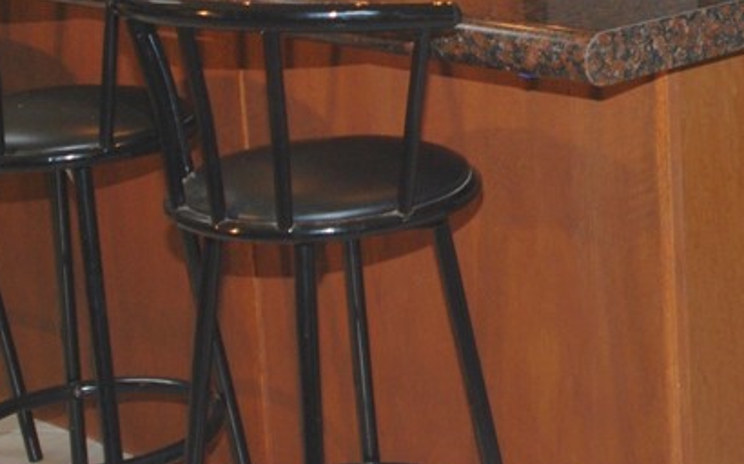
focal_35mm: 97
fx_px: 1966
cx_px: 899
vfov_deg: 13.0
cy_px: -129
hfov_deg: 20.1
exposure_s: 1/60
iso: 200
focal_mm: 24
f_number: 4
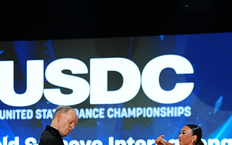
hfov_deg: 12.8
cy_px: 183
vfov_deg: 7.9
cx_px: 133
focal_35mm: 164
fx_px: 1037
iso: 500
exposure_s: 1/400
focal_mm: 91
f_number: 2.8
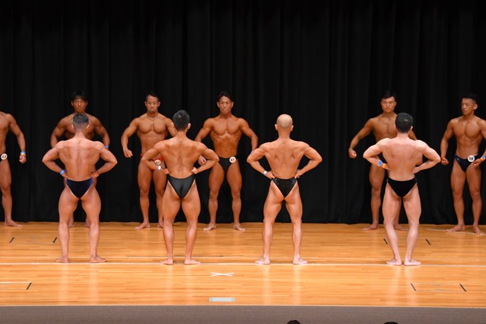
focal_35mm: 158
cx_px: 243
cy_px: 162
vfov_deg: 8.7
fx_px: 2132
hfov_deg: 13.0
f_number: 5.6
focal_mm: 105
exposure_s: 1/400
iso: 4000
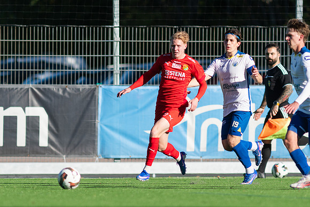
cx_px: 155
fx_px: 5532
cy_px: 104
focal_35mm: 642
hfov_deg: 3.2
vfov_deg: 2.1
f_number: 3.2
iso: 100
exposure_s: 1/2000
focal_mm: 300
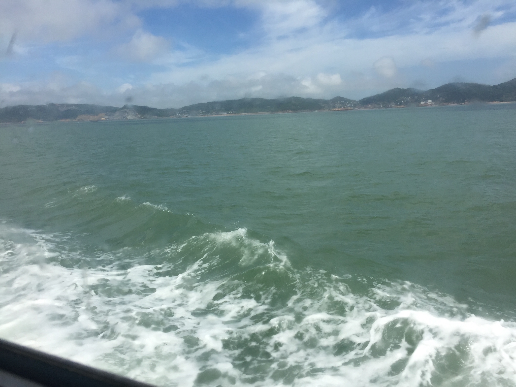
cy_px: 194
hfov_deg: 61.7
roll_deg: +1.3
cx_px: 258
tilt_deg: -9.3
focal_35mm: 29
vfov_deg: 48.2
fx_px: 432
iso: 32
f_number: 2.2
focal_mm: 4.15
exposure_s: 1/3968
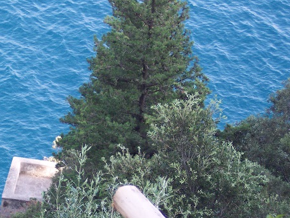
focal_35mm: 199
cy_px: 158
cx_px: 66
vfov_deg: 7.5
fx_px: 1668
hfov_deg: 9.9
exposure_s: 1/125
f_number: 4.8
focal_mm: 24
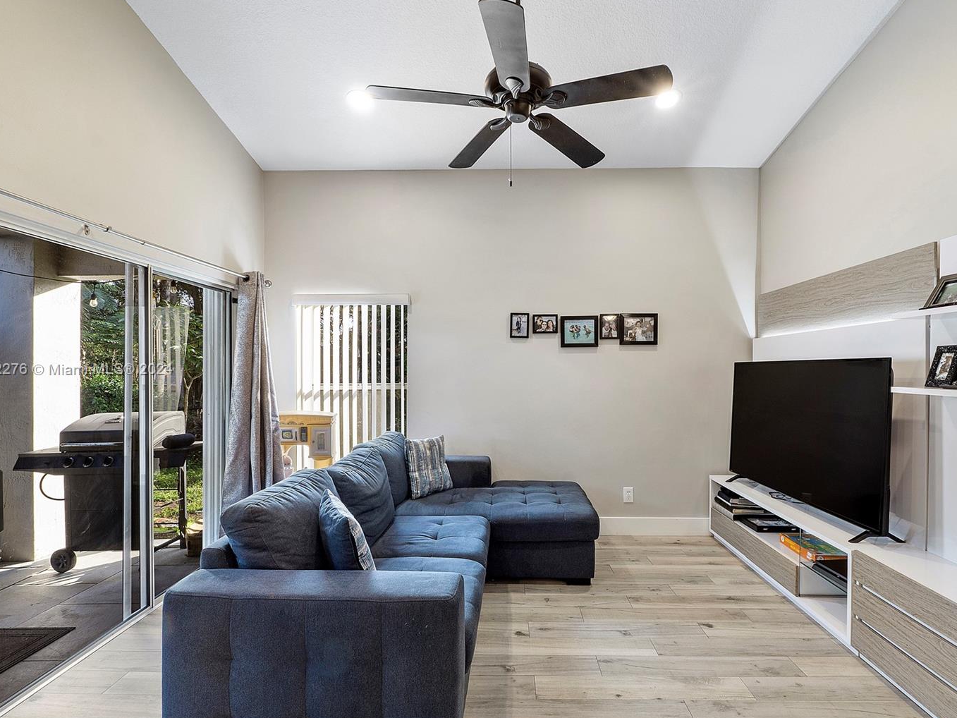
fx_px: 470
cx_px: 511
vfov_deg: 74.7
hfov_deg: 90.9
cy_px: 370
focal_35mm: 17
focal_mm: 10
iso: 100
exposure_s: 1/2.5
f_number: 11
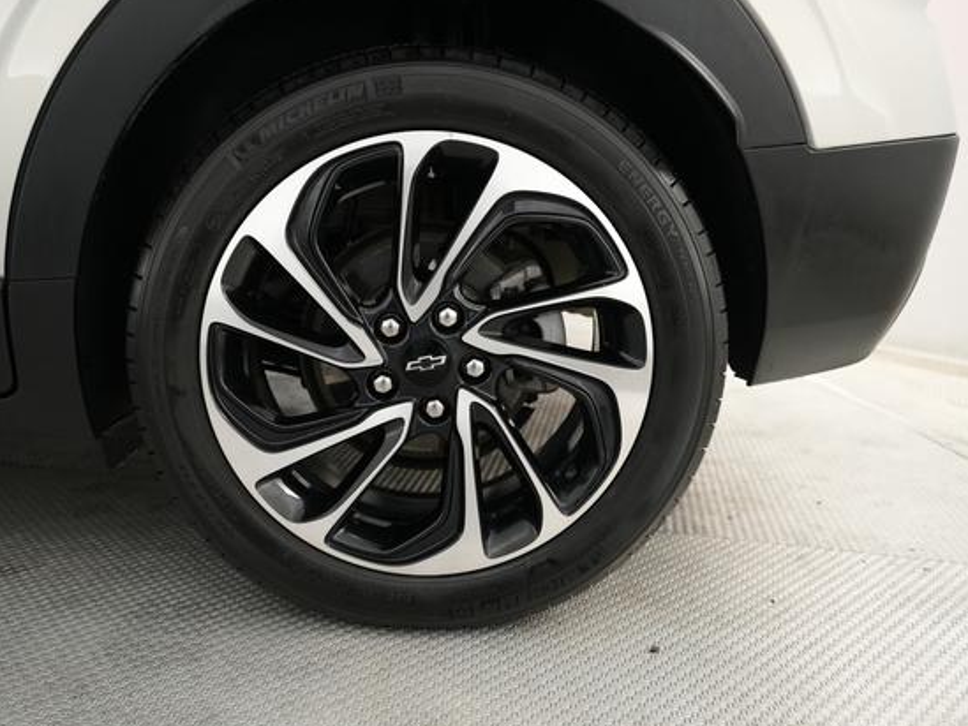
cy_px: 365
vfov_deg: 49.8
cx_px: 420
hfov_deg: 63.2
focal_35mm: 28
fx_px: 783
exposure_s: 1/160
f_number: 2.8
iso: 3200
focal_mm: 25
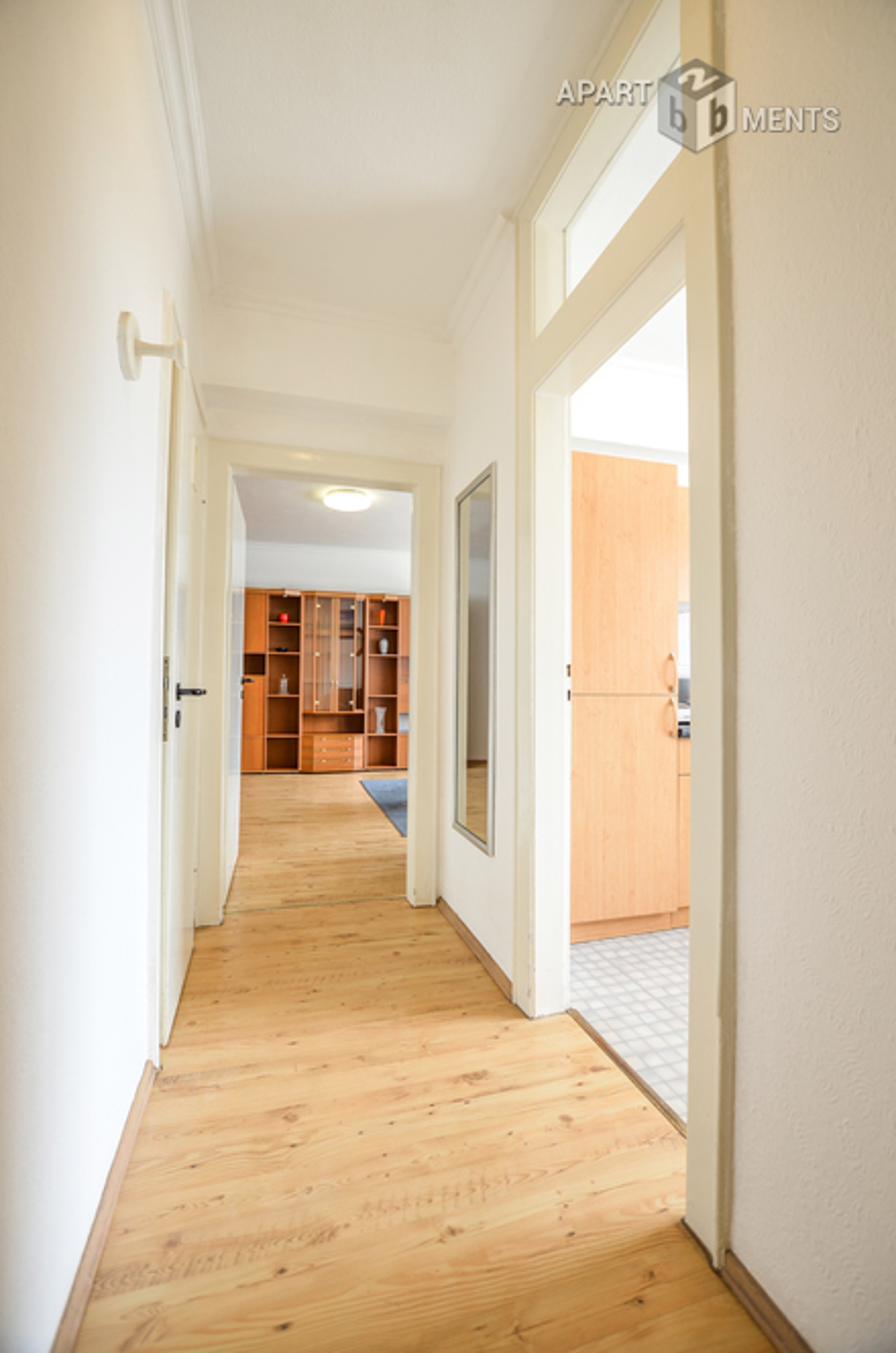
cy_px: 676
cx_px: 448
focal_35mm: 15
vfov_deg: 100.5
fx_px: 562
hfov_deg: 77.1
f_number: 3.5
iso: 180
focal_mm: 10
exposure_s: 1/30
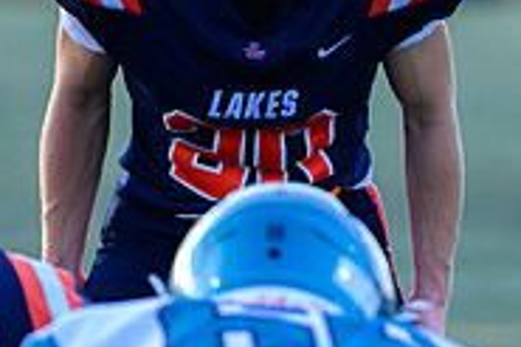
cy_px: 366
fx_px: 19462
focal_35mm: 1346
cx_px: 284
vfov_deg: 1.0
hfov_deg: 1.5
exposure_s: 1/2000
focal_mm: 280
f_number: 4
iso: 2800
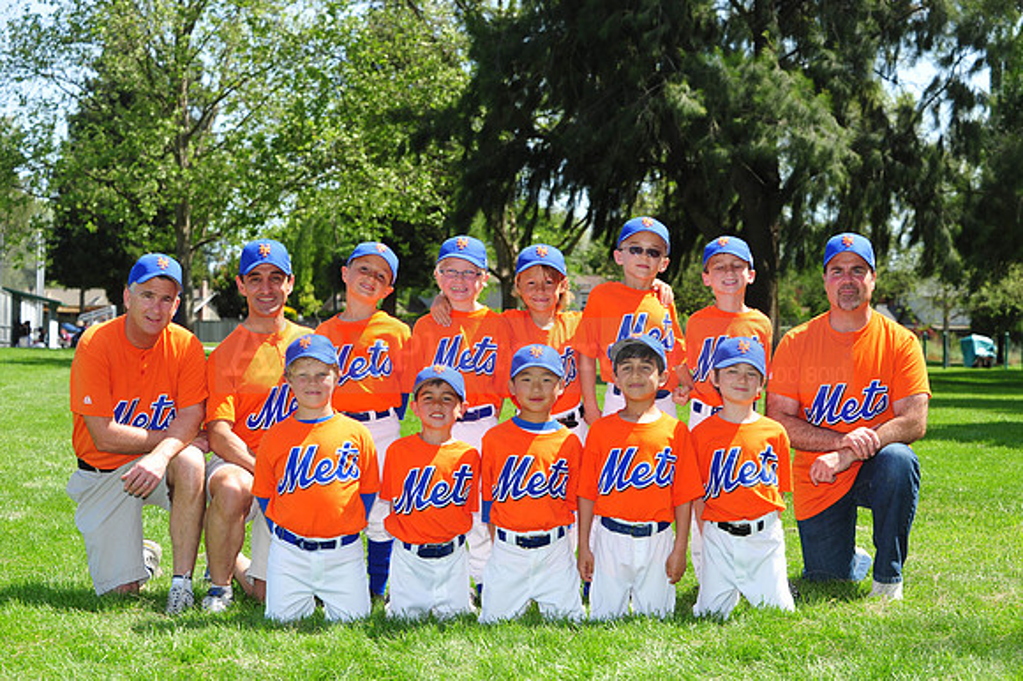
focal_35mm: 80
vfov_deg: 17.0
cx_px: 512
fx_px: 2272
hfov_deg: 25.4
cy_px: 340
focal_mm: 80
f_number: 8
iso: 200
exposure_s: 1/250
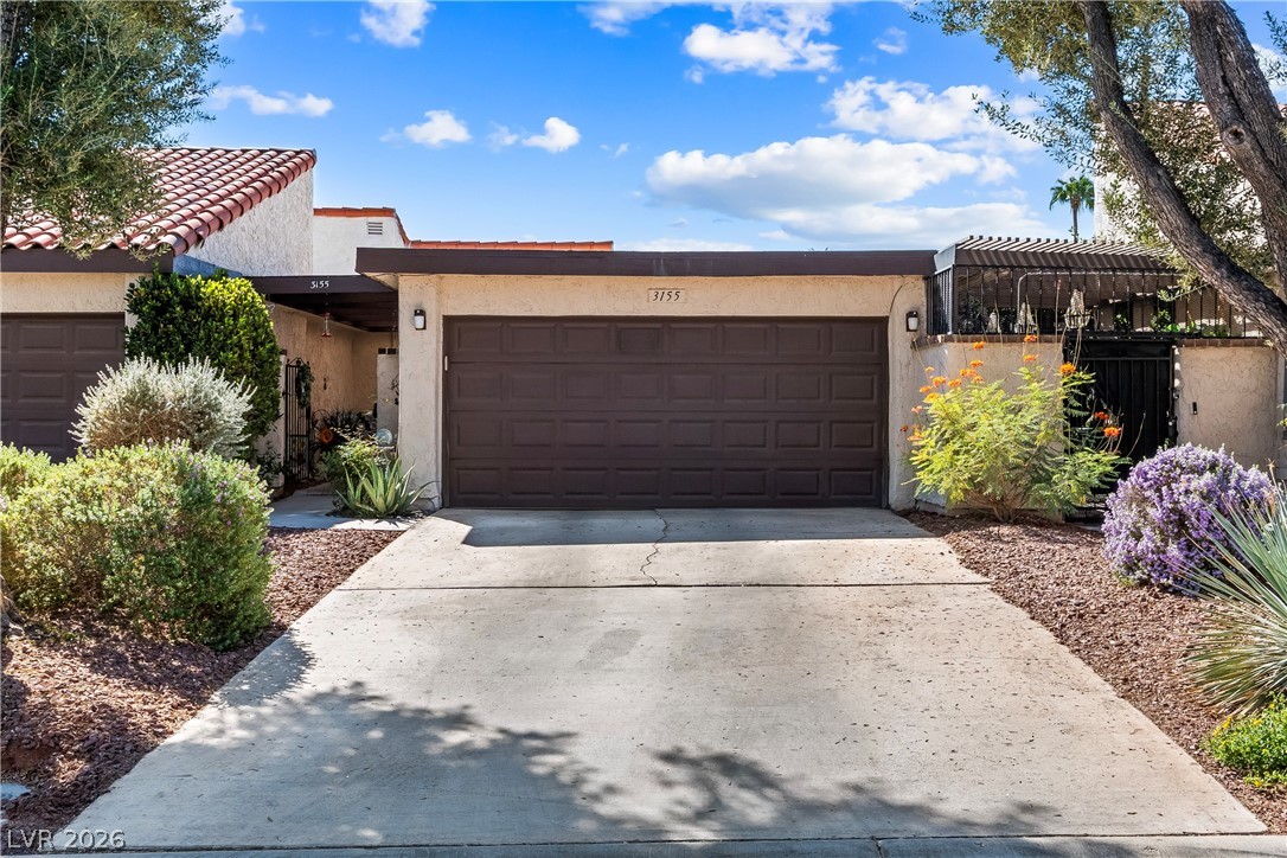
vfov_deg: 38.9
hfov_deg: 55.8
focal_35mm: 34
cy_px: 429
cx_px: 644
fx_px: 1215
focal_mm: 23
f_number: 8
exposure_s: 1/8000
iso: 400
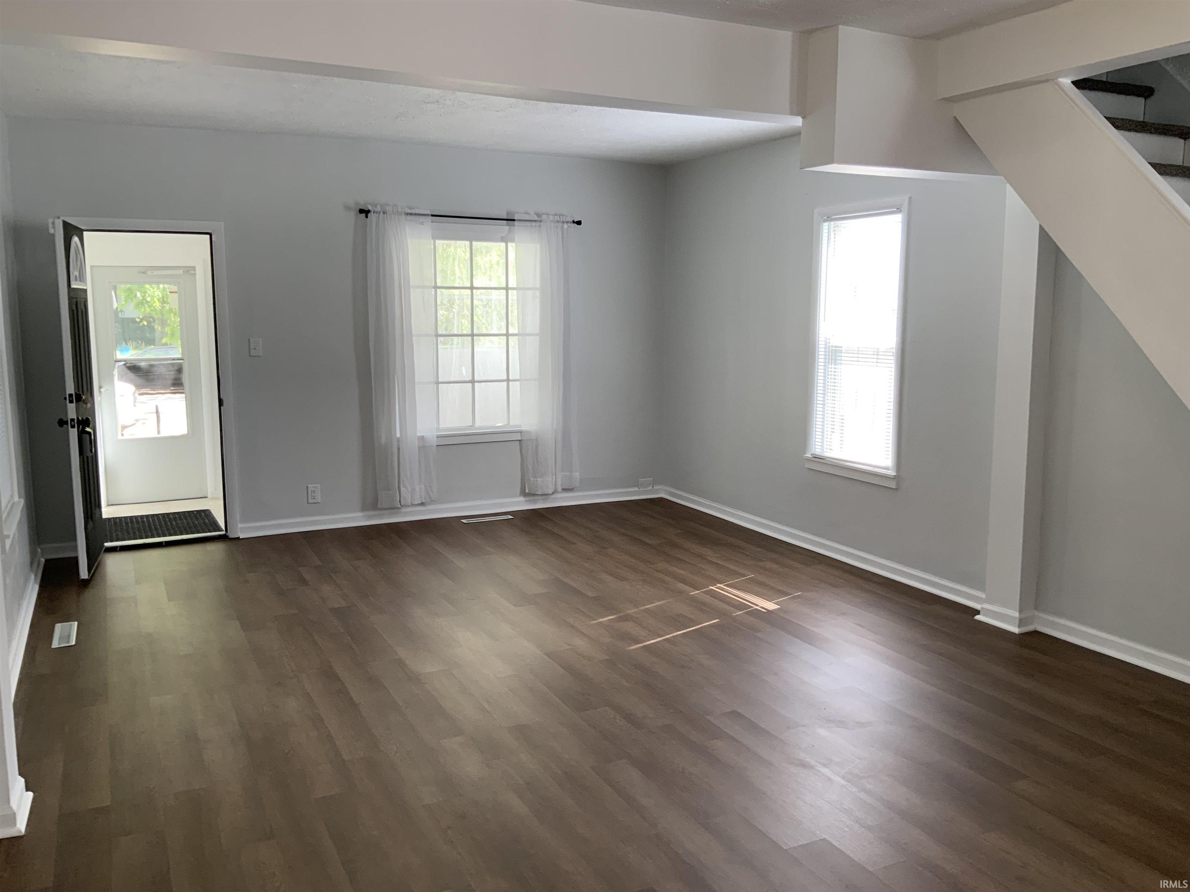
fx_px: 997
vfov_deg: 48.2
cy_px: 446
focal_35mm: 29
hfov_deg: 61.7
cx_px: 595
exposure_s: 1/120
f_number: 1.8
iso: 40
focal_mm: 3
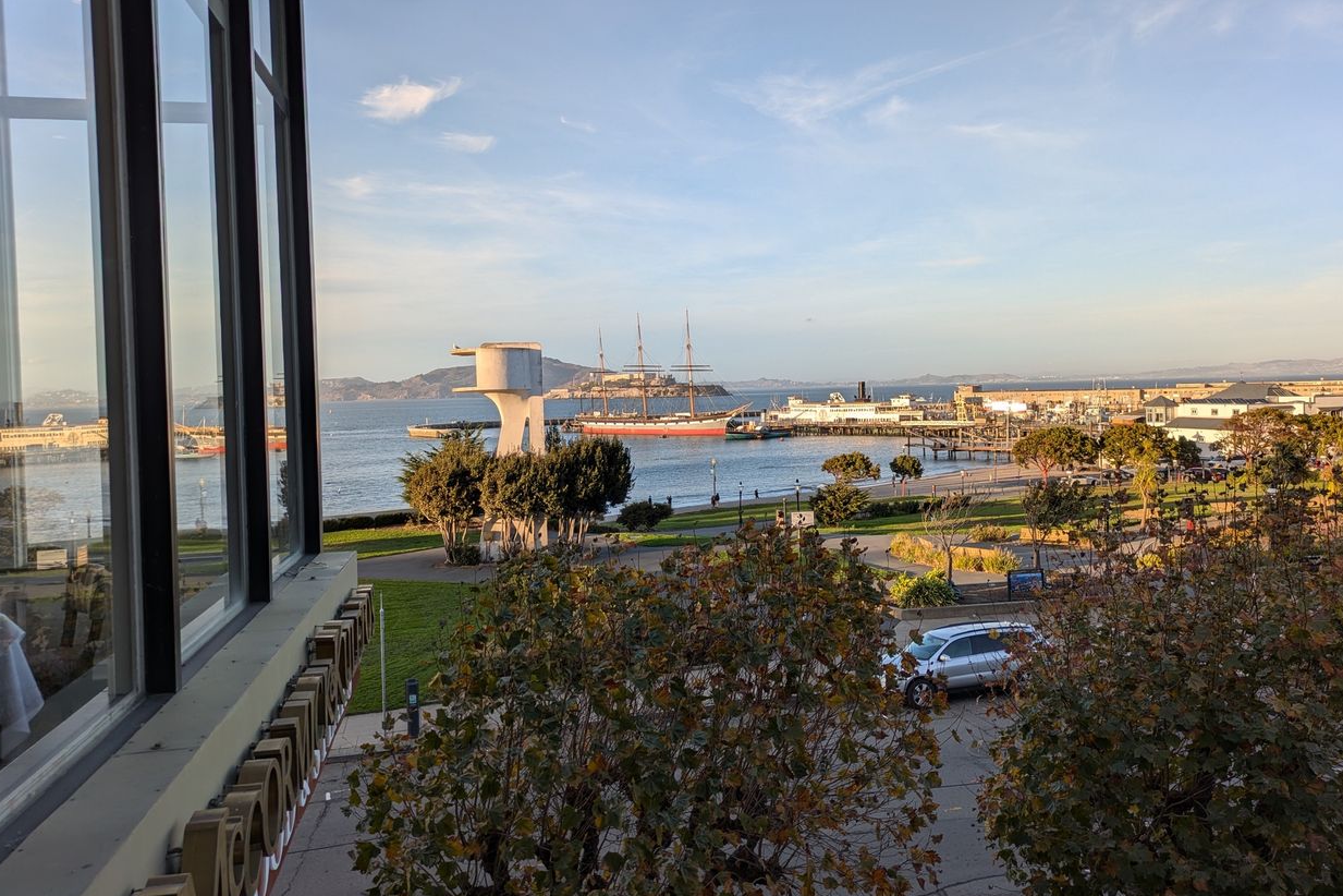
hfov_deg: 67.4
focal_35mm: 27
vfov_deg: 47.9
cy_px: 417
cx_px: 688
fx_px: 1007
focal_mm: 5.43
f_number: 1.89
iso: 45
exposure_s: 1/1030
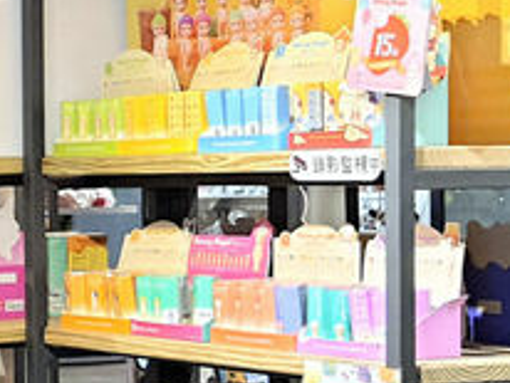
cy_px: 257
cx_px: -404
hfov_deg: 13.7
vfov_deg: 11.5
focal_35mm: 129
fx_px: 1903
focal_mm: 4.32
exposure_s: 1/60
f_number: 1.7
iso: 200
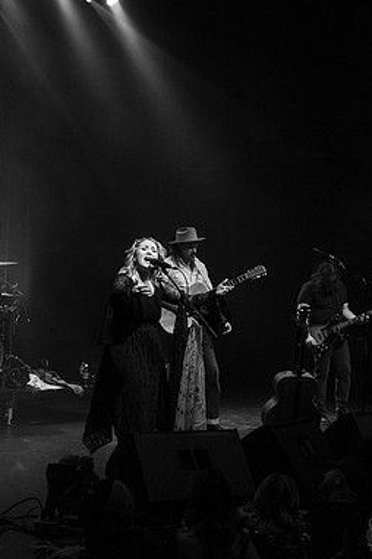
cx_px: 153
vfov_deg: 32.4
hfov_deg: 21.9
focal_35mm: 62
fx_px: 961
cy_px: 270
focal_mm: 35
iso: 2500
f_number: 3.2
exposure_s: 1/160
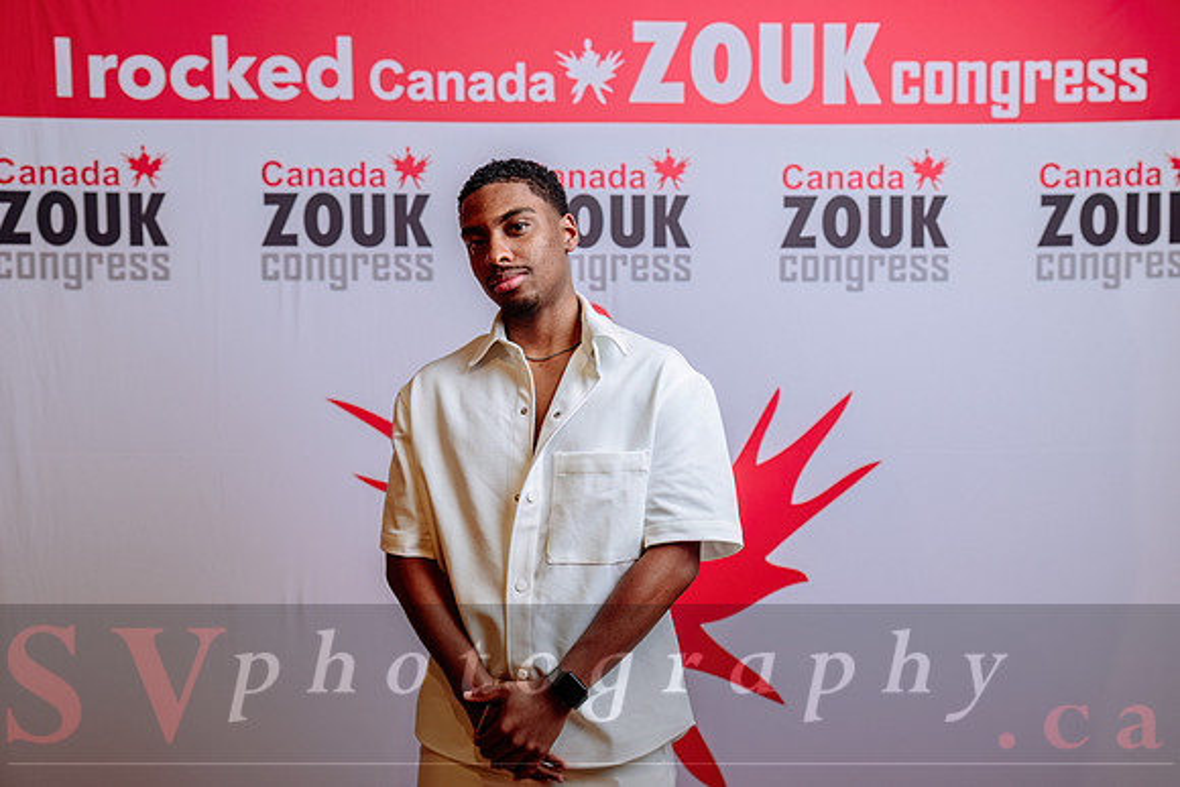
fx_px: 1225
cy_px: 384
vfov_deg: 35.6
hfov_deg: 51.4
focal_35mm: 37
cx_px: 625
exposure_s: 1/160
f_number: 2.8
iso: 200
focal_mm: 34
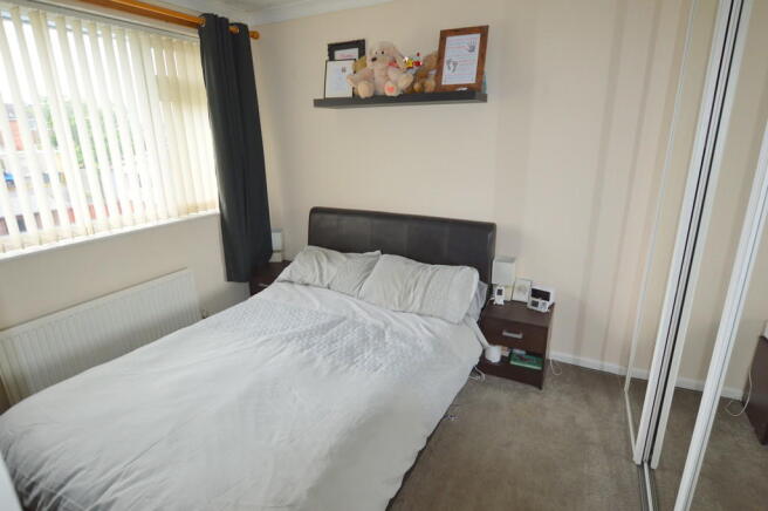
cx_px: 384
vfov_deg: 67.3
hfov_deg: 90.1
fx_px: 384
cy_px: 256
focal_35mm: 18
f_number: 4
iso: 400
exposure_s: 1/80
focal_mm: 12
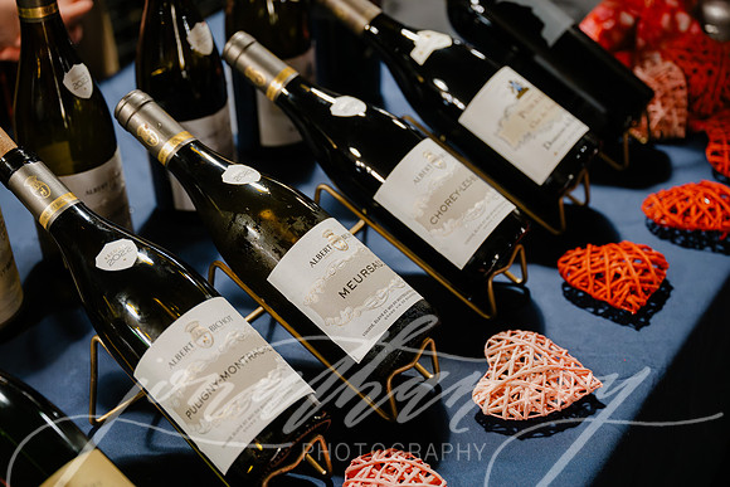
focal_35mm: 55
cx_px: 365
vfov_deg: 24.6
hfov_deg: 36.2
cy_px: 244
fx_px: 1115
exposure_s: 1/60
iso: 1800
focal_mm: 55
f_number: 3.5
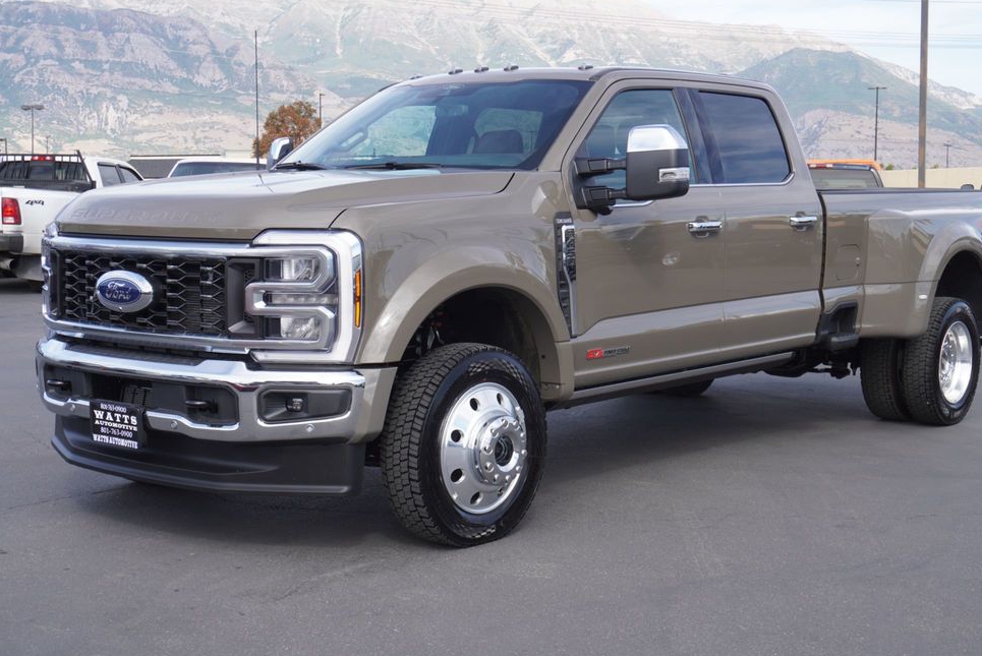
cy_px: 323
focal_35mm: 53
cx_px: 504
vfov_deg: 25.8
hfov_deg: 37.8
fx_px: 1434
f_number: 7.1
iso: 100
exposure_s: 1/125
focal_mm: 33
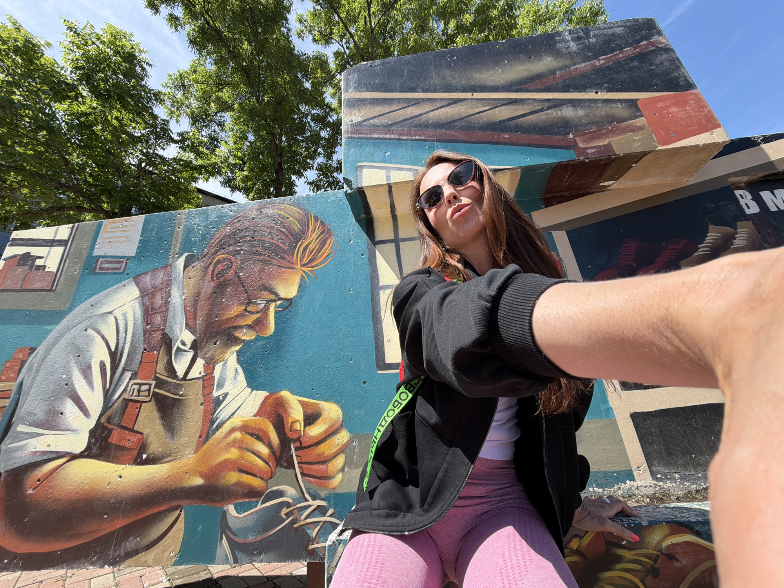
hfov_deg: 102.1
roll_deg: +3.9
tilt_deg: +22.0
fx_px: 317
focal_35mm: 14
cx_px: 392
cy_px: 294
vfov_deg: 85.7
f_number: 2.2
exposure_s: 1/770
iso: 40
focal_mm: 2.22
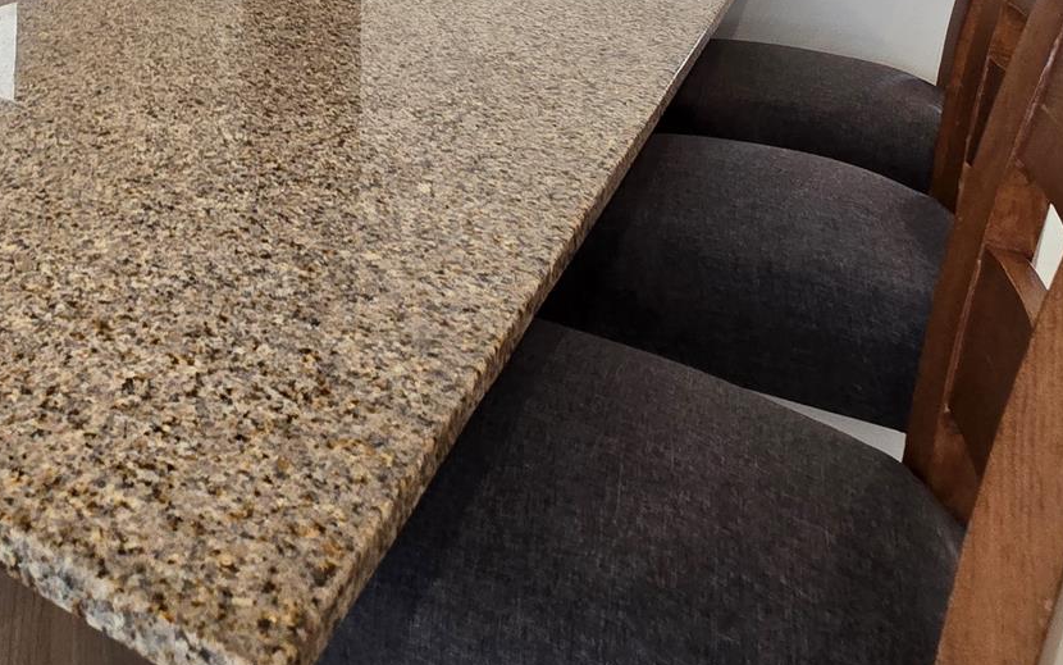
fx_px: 985
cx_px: 93
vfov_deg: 28.3
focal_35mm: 34
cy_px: -263
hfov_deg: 50.0
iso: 160
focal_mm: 2.2
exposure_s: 1/60
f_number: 2.2
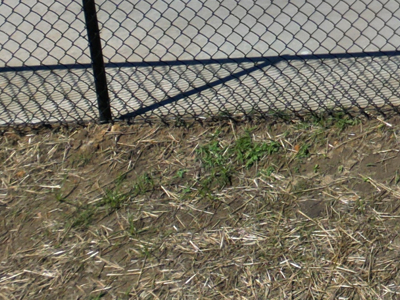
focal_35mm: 116
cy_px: -417
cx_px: 876
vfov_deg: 10.9
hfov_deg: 13.6
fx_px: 1341
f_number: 1.7
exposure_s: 1/3200
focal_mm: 6.72
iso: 110
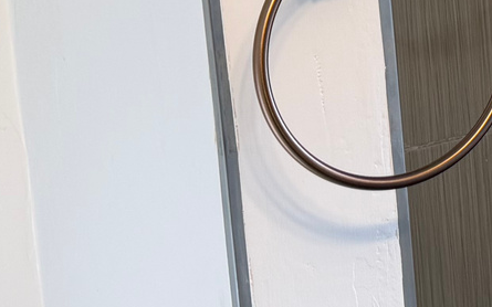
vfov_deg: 10.9
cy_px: -109
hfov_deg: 16.3
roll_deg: +4.3
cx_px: 726
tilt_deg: -6.4
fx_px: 1569
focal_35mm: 117
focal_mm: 6.76
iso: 64
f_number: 1.78
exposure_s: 1/120
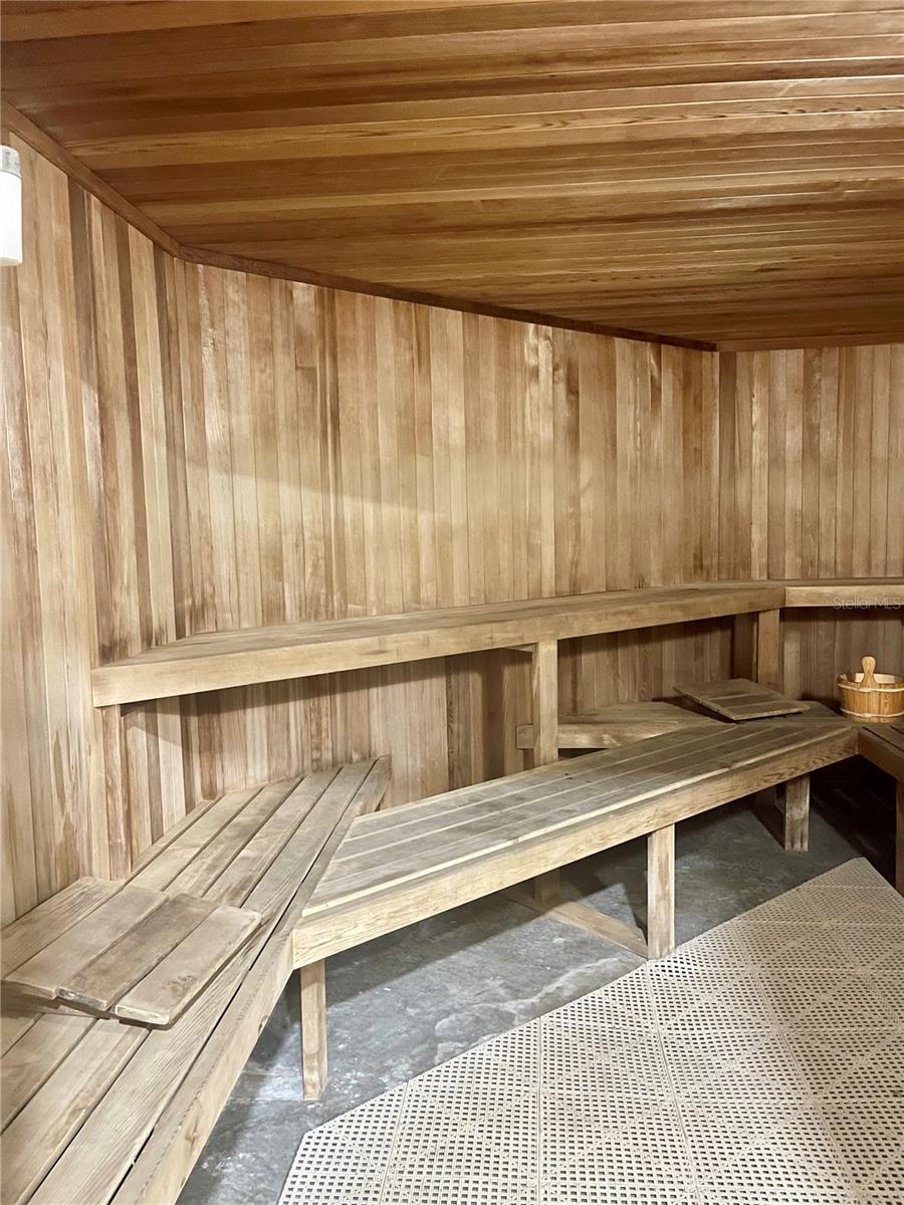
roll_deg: +0.9
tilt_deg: -4.5
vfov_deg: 67.3
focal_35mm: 26
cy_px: 602
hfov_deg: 53.1
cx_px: 452
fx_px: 905
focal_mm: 5.1
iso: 640
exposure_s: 1/12
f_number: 1.6
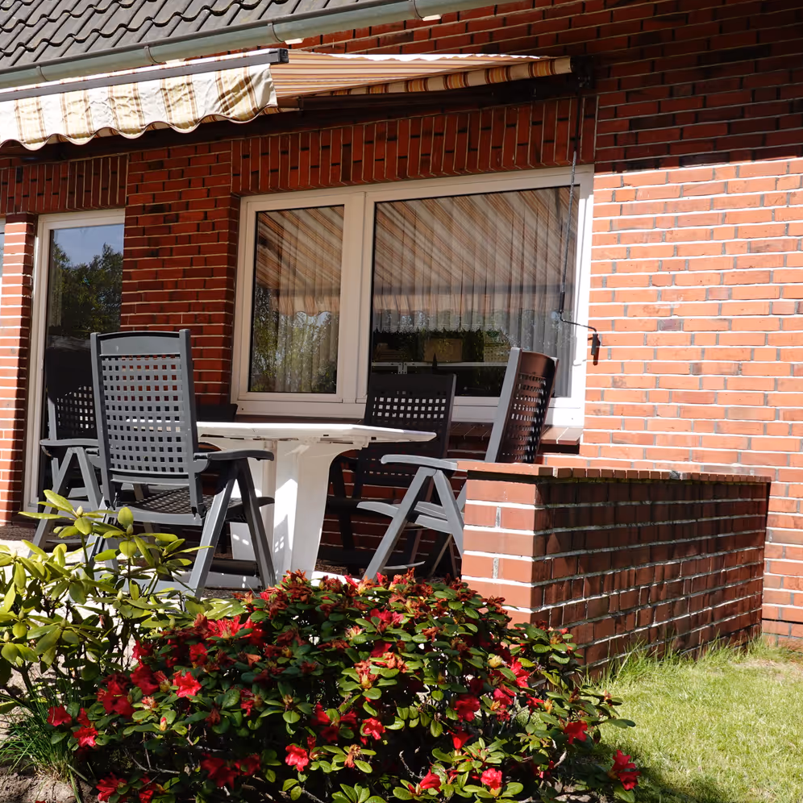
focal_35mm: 47
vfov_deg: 36.1
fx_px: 1234
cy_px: 420
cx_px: 196
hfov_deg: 35.2
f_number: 3.5
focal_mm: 12.51
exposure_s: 1/1000
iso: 200
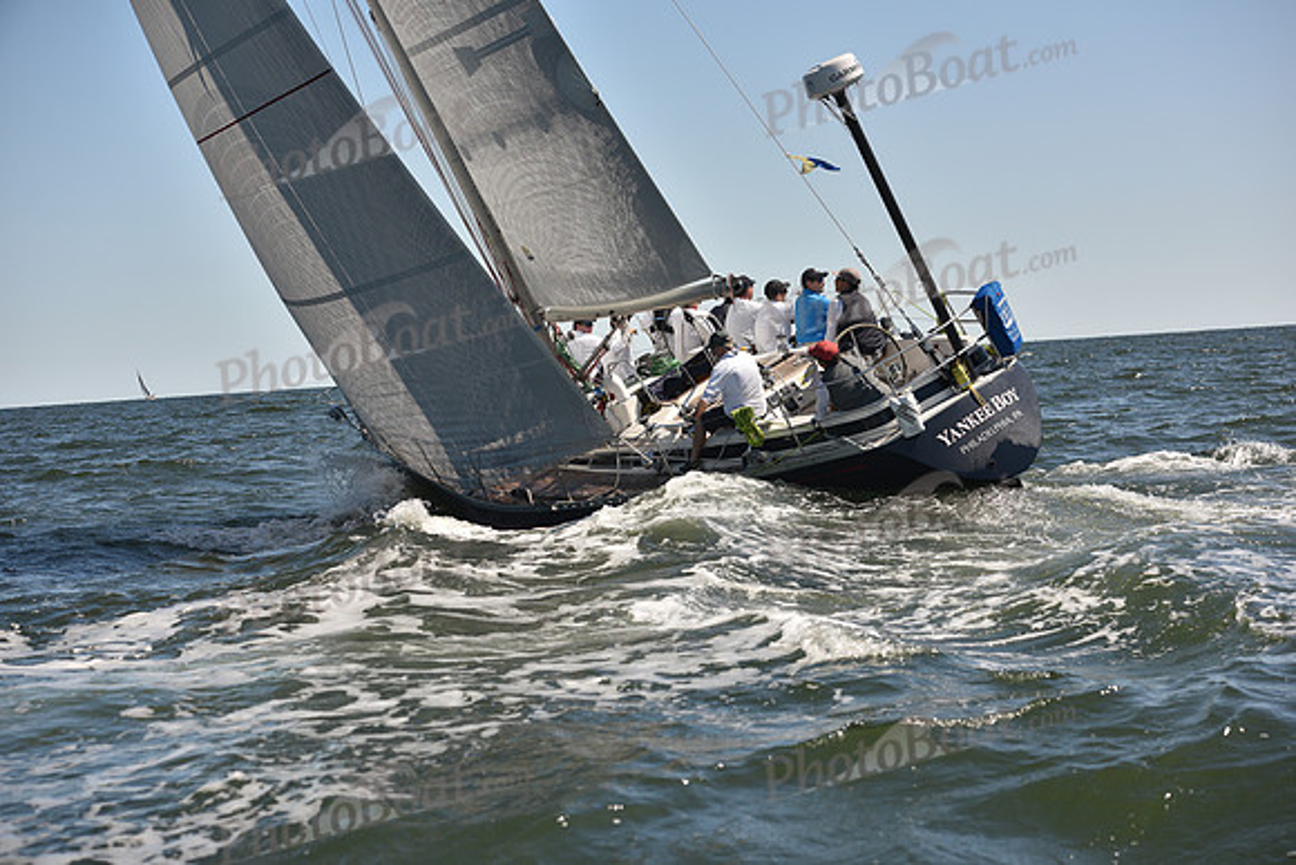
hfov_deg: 28.8
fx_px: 2520
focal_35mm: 70
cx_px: 648
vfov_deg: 19.5
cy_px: 432
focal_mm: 70
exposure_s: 1/1250
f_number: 5
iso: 250
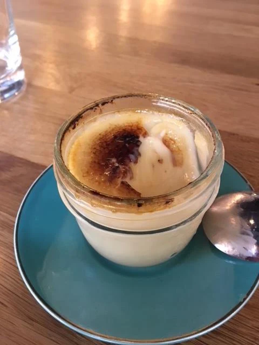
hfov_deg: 48.2
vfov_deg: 61.7
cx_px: 130
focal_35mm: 29
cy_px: 172
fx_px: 289
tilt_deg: -45.7
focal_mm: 4.15
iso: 320
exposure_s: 1/15
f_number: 2.2
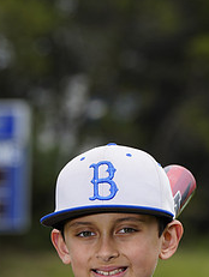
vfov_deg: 4.4
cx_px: 61
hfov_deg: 3.3
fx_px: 3637
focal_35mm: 453
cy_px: 318
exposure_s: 1/250
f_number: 6.3
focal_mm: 188
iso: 100
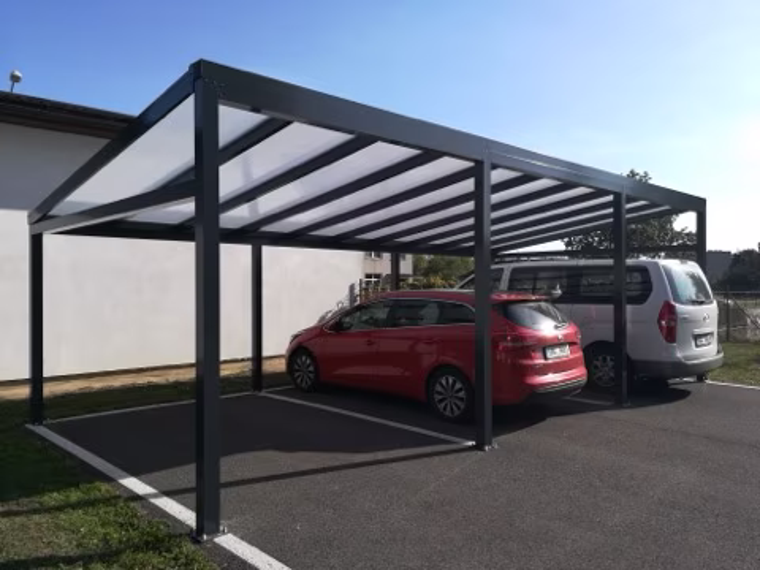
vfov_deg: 53.1
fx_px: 571
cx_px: 380
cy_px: 285
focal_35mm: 26
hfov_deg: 67.3
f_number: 2.2
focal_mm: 3.83
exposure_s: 1/921
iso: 50
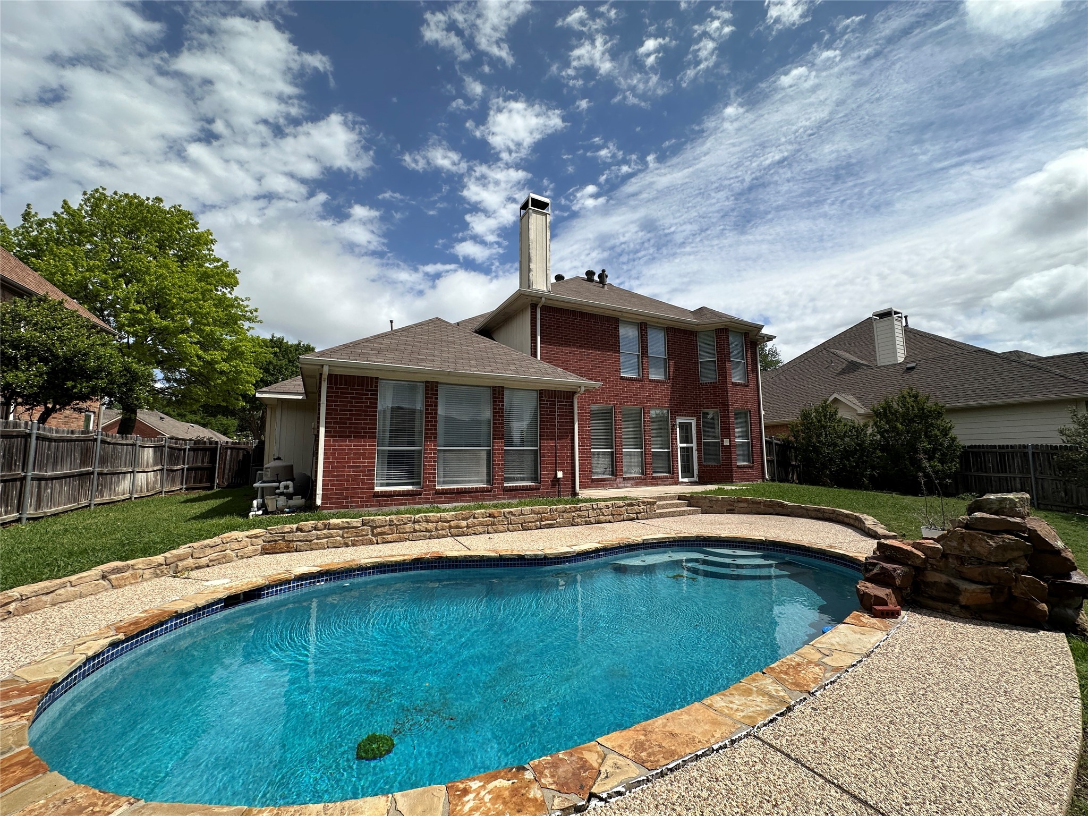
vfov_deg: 85.7
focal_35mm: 14
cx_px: 544
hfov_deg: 102.1
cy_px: 408
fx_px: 440
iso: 40
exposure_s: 1/2959
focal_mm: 2.22
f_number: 2.2
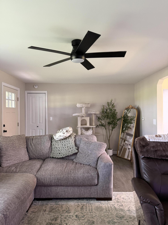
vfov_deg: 71.6
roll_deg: -1.5
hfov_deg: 56.8
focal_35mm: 24
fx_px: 155
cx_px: 84
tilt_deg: -0.2
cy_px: 112
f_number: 1.78
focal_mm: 6.76
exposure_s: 1/60
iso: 400
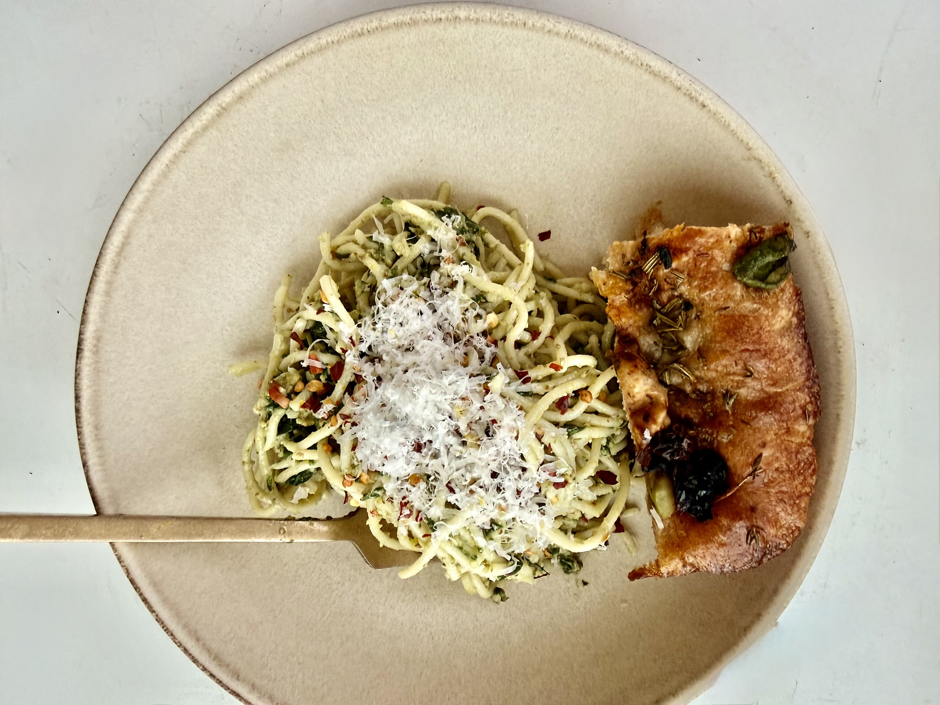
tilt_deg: -84.0
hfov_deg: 71.6
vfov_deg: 56.8
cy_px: 352
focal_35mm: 24
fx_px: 652
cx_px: 470
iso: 125
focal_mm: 2.22
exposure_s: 1/99
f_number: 2.2
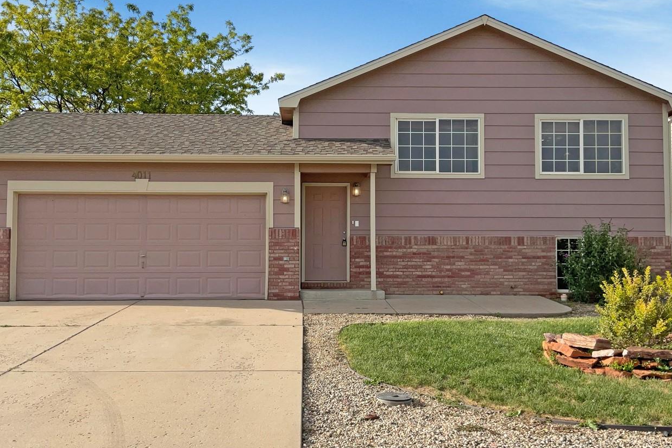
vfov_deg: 34.2
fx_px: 728
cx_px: 338
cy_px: 227
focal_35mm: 39
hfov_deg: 49.5
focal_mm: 3
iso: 16
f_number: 1.8
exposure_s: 1/1377
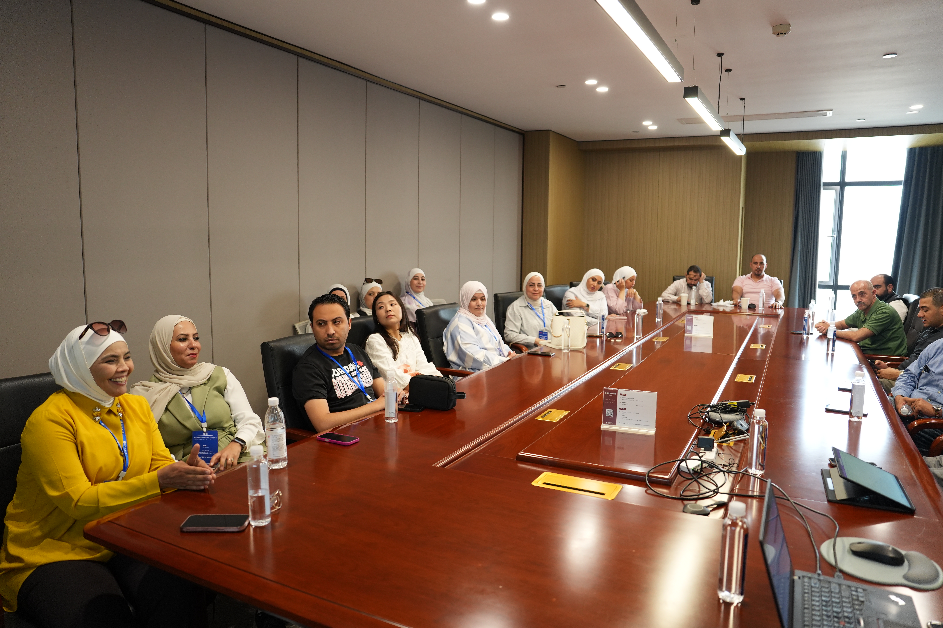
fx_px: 629
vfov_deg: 53.1
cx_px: 472
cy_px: 314
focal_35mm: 24
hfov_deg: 73.7
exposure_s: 1/160
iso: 1250
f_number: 2.8
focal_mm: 24
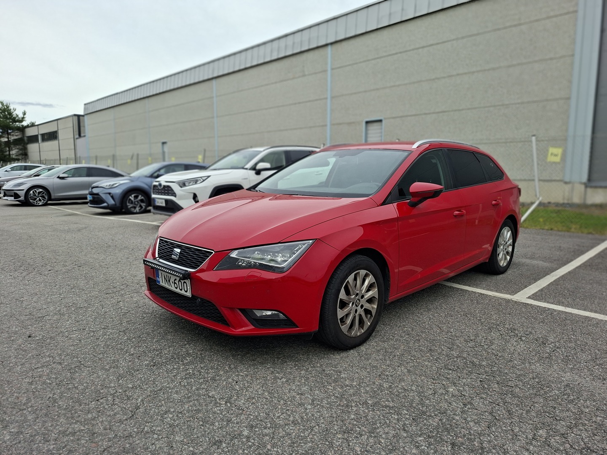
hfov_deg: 73.9
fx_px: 403
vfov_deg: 58.9
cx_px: 304
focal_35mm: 23
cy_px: 228
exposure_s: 1/1087
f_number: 1.8
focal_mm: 5.54
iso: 50
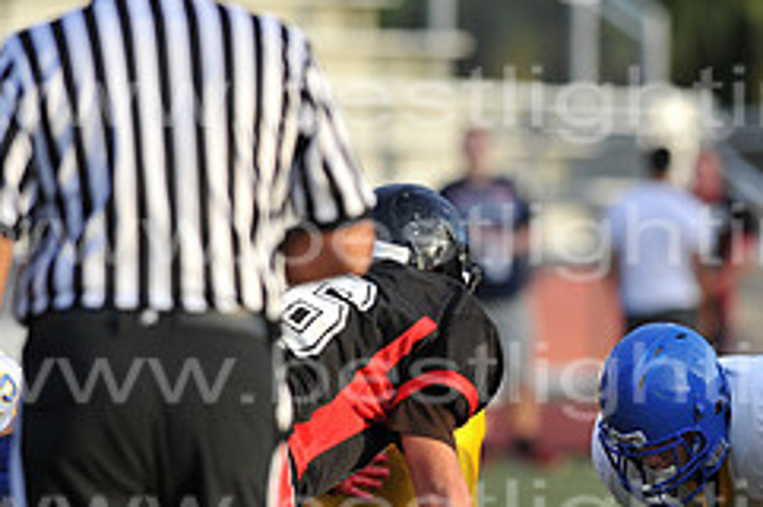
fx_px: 15303
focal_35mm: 723
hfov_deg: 2.9
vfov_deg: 1.9
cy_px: 450
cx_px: 687
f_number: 4
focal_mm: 300
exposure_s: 1/2000
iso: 1000
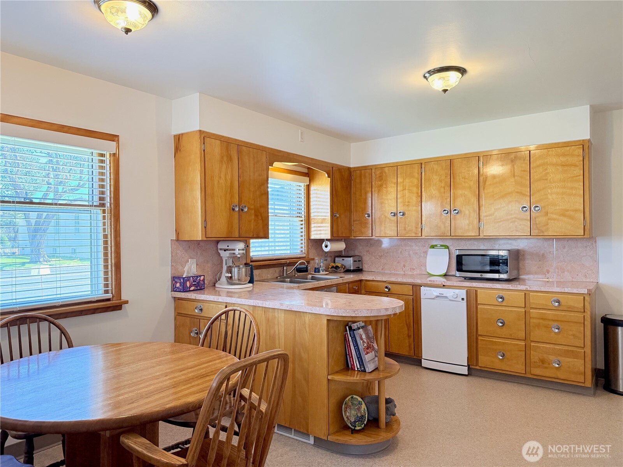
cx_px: 312
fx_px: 432
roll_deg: +0.7
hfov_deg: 71.6
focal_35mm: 24
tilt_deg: -0.2
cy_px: 234
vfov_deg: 56.8
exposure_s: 1/191
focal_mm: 6.76
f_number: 1.78
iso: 200
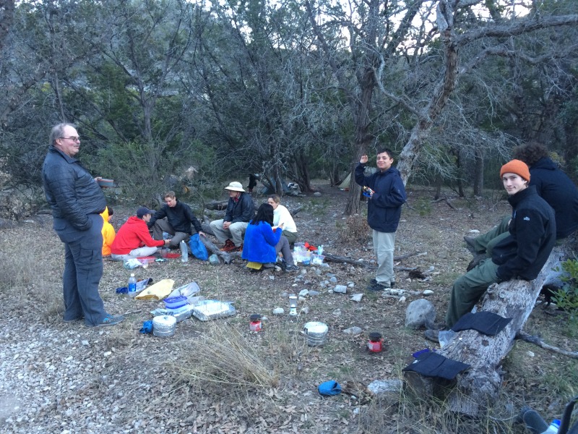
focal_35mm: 29
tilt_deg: -13.4
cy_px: 217
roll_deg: +1.3
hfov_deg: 61.7
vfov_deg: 48.2
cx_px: 289
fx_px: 484
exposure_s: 1/30
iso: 100
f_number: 2.2
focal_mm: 4.15
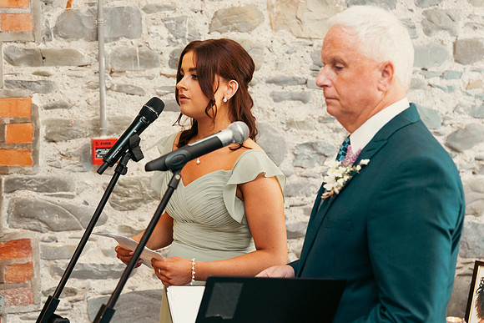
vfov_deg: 19.5
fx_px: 941
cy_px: 162
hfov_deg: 28.8
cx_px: 242
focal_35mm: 70
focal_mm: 70
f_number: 3.5
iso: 2500
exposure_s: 1/160
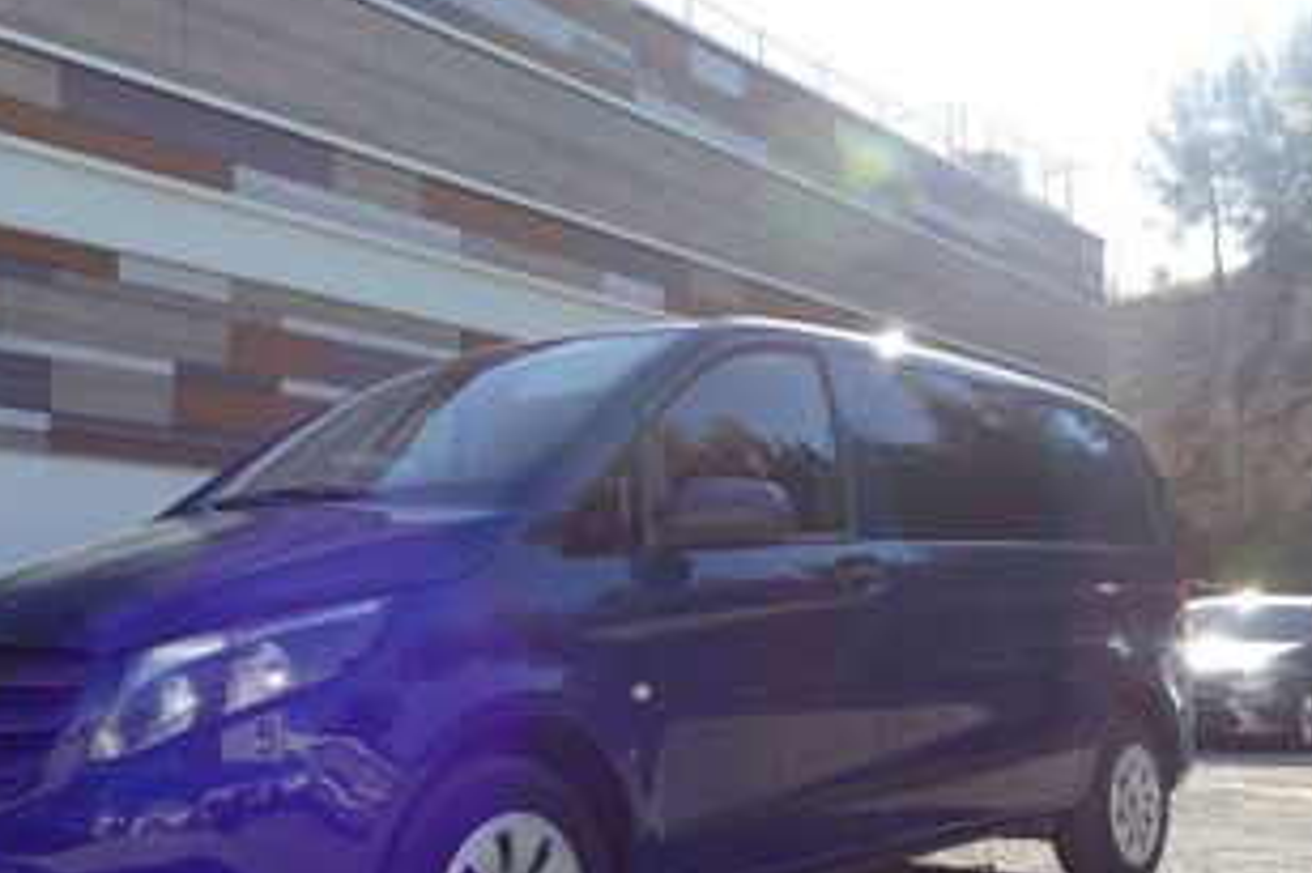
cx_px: 494
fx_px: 1421
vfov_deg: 34.0
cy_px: 545
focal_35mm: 39
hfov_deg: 49.1
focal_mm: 9.12
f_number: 2.8
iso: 125
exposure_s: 1/800
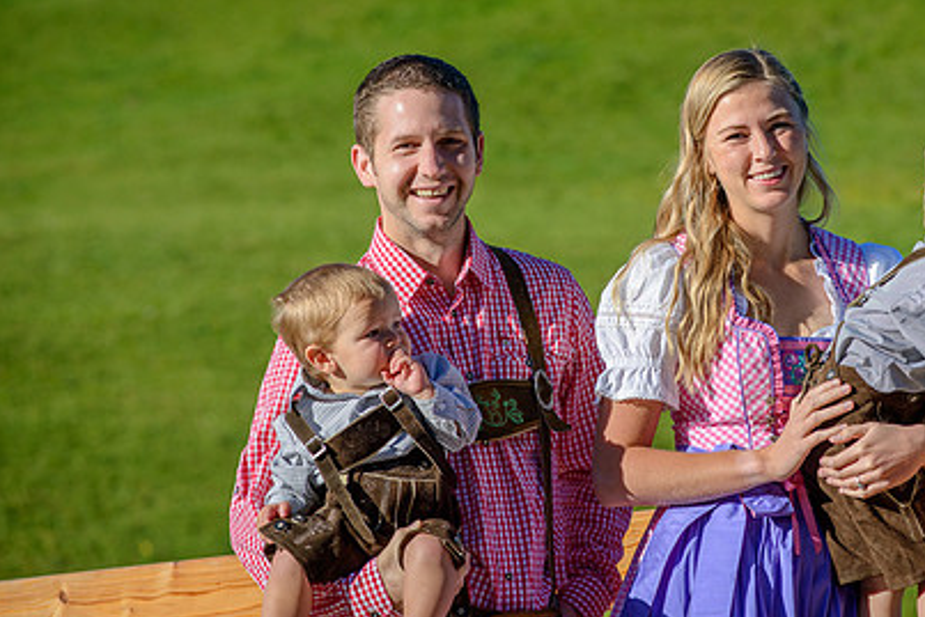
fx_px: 4626
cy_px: 198
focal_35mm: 180
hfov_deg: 11.4
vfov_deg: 7.6
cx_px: 661
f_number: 5
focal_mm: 125
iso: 250
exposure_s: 1/3200
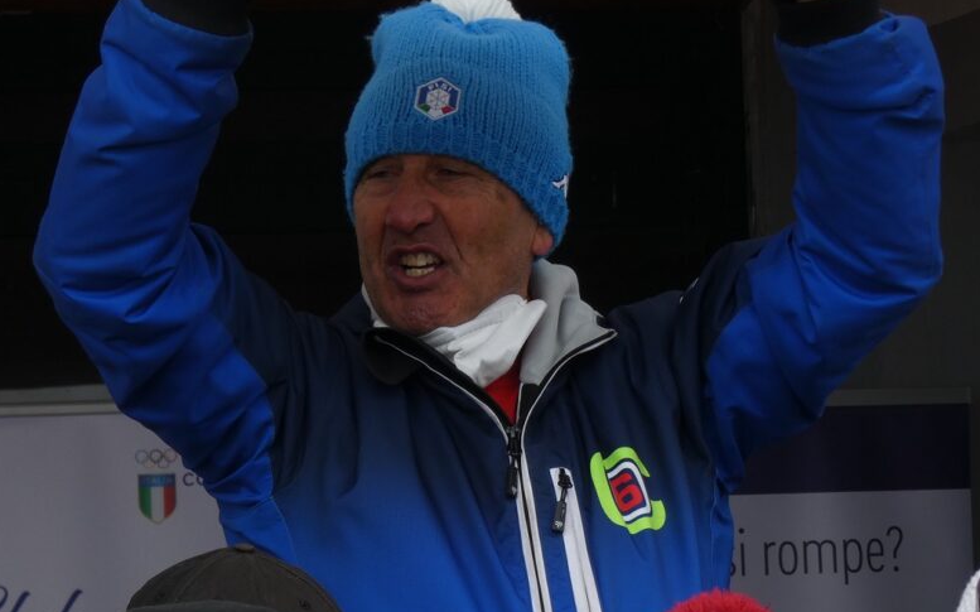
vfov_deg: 5.8
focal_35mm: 226
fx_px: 6034
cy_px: 217
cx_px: 528
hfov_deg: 9.3
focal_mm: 24.7
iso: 80
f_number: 5.3
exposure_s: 1/250
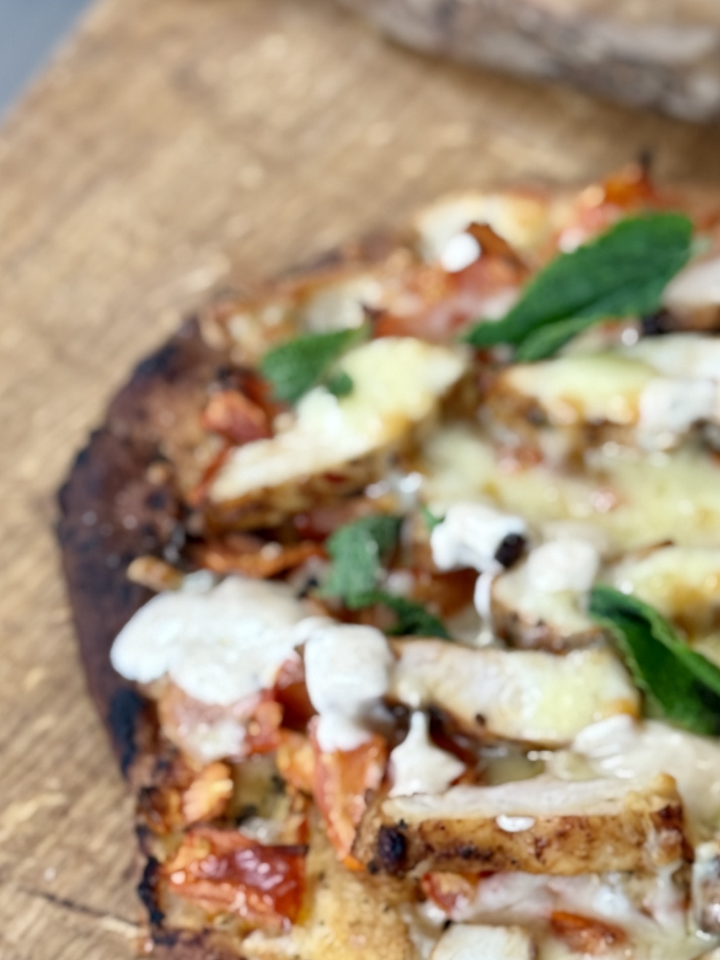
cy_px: 838
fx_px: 3438
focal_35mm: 124
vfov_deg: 15.7
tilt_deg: -51.4
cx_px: 876
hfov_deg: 11.7
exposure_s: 1/100
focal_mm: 6.76
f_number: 1.78
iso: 64
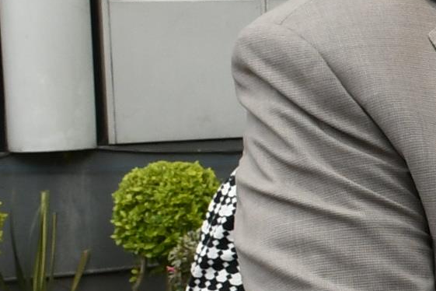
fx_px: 2434
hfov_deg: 9.6
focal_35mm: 201
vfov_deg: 6.8
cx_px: 827
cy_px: 302
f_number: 9
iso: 400
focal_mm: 18
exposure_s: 1/250
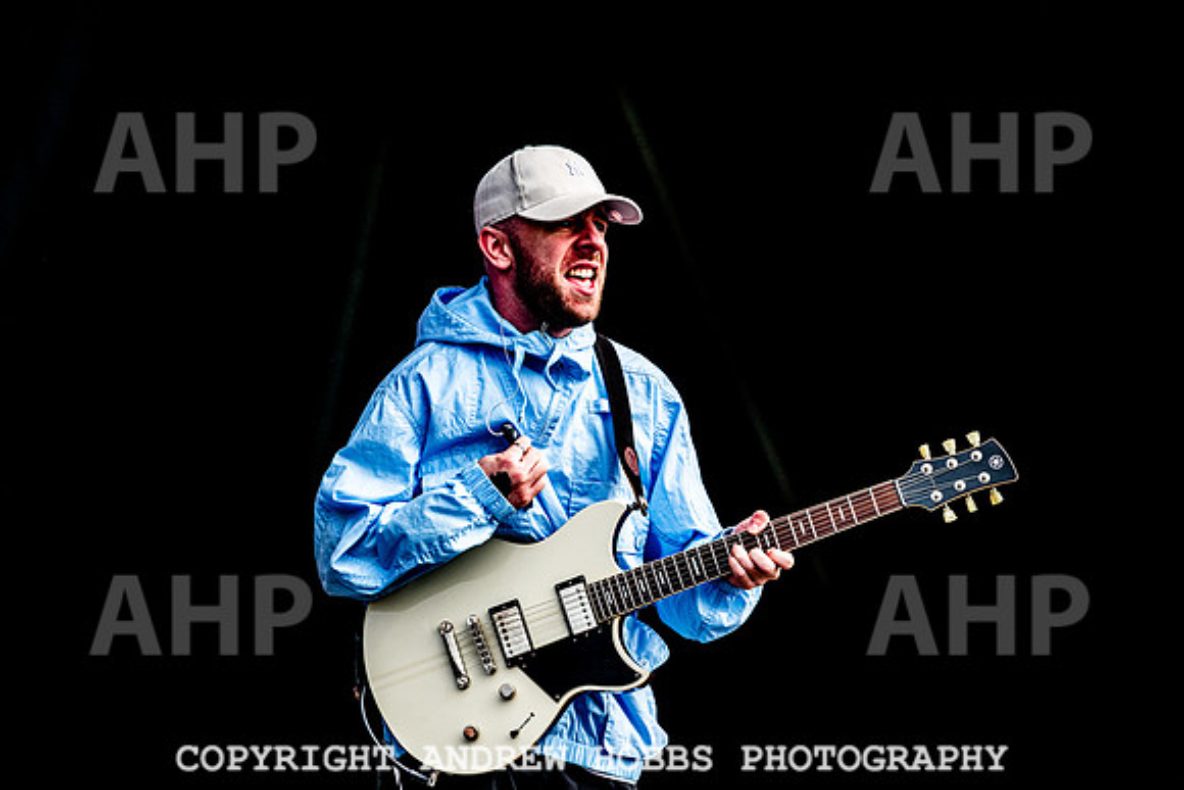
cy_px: 395
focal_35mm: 200
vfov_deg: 6.9
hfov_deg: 10.3
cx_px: 592
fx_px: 6579
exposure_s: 1/4000
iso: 400
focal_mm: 200
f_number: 4.5
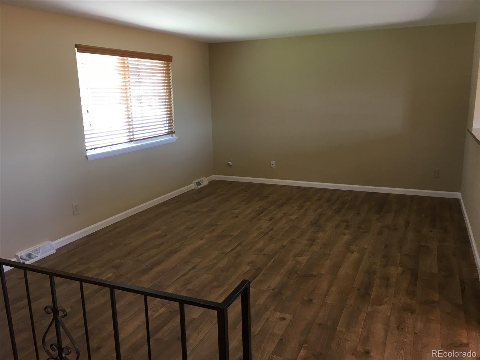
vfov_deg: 48.2
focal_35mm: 29
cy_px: 180
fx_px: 402
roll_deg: +2.3
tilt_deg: -13.1
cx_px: 240
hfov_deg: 61.7
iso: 64
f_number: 2.2
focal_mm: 4.15
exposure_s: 1/30
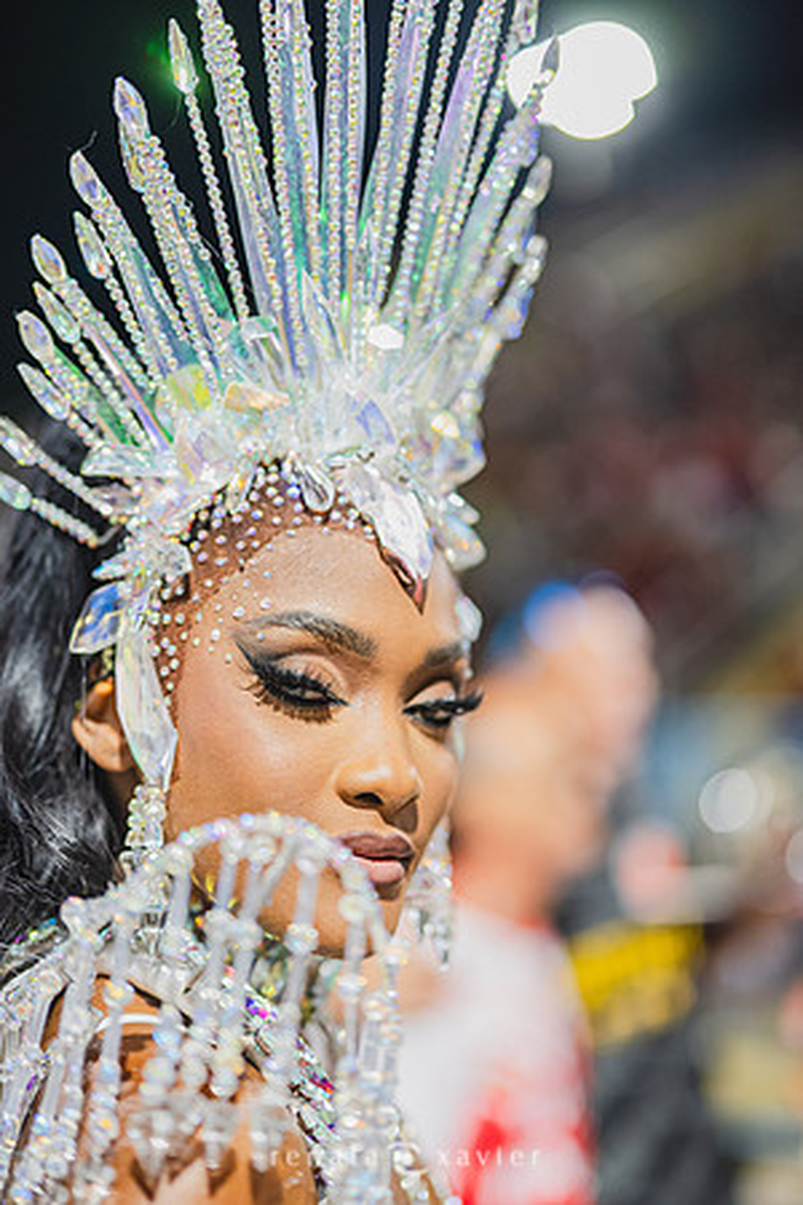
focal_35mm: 50
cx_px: 402
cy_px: 602
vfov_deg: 39.6
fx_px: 1673
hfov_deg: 27.0
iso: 1600
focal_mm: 50
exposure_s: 1/1000
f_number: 1.2
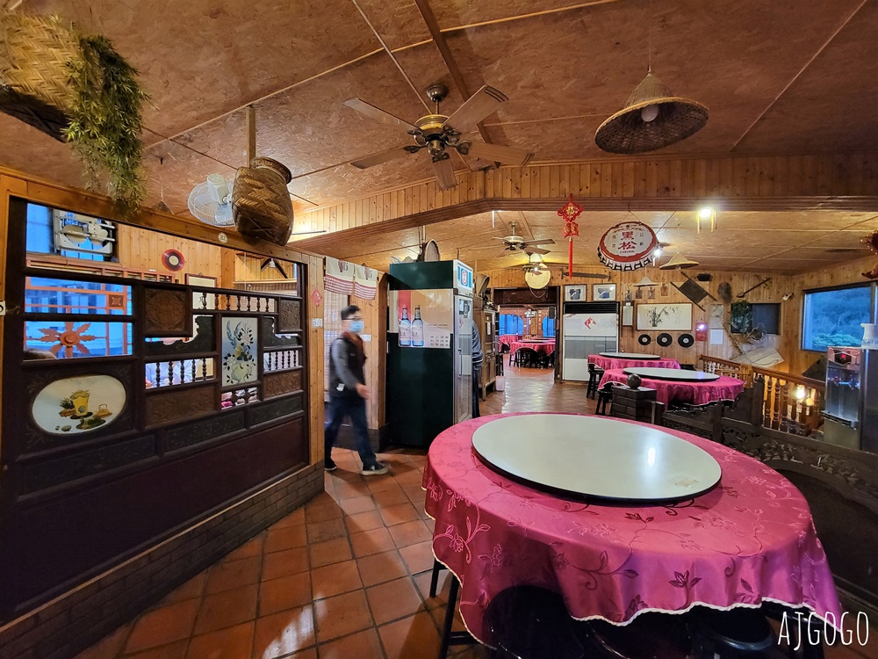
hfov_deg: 106.2
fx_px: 330
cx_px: 439
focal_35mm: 13
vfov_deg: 89.9
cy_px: 330
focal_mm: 2.2
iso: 800
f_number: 2.2
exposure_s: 1/24
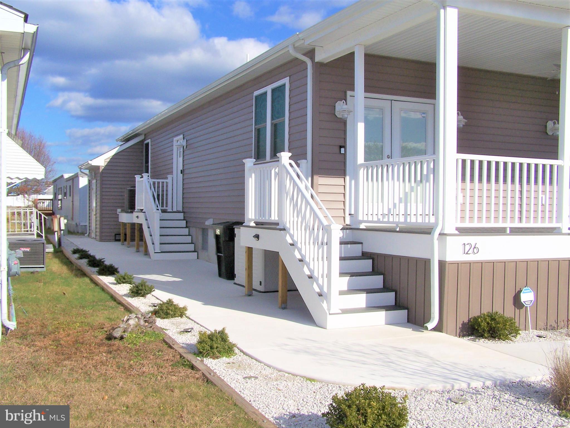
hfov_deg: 49.0
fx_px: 626
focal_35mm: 38
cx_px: 285
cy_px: 214
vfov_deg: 37.7
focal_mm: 6.3
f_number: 5.6
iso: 80
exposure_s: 1/750
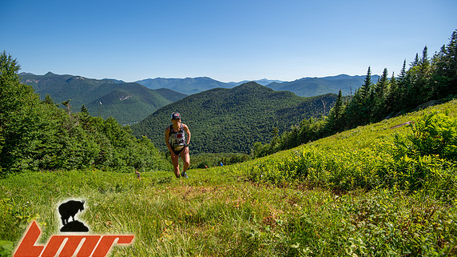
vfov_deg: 63.8
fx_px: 206
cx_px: 231
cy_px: 136
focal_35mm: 17
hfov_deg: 96.0
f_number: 5
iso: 100
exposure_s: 1/640
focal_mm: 16
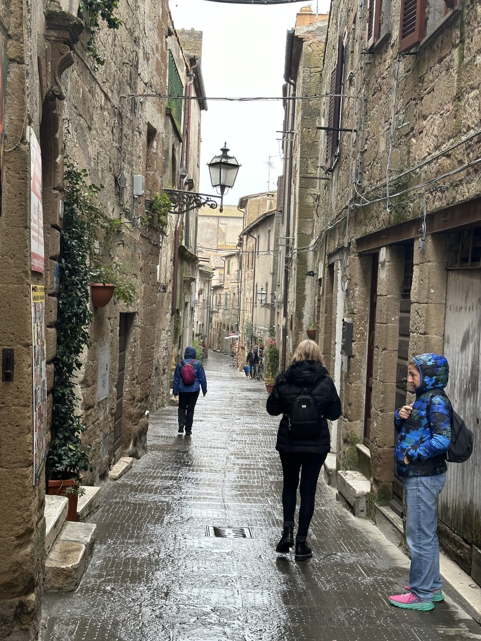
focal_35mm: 48
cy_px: 320
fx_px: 889
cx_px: 240
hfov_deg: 30.3
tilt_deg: -2.3
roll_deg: -3.6
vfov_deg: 39.7
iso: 50
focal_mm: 6.86
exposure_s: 1/121
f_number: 1.78
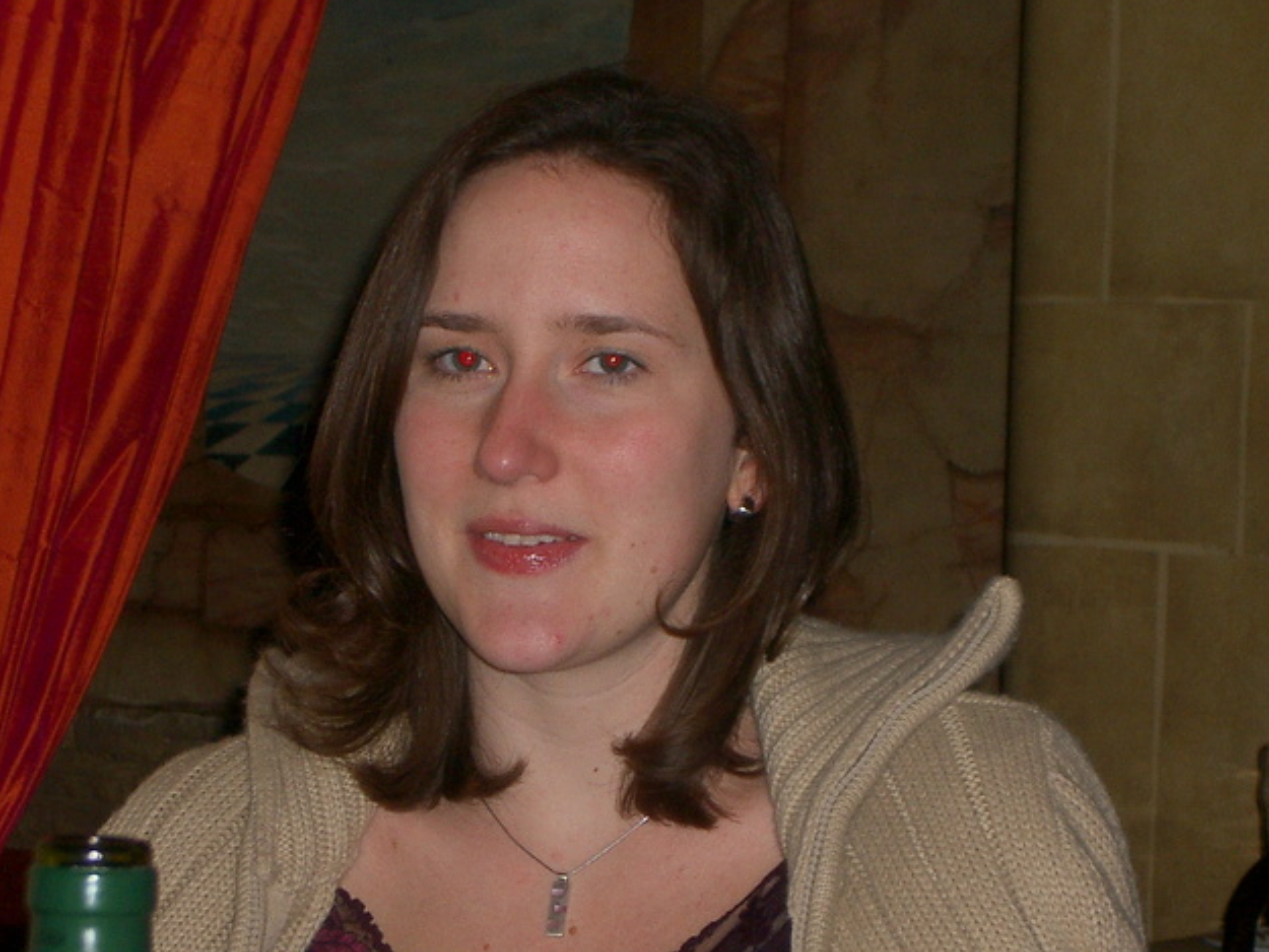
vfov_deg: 11.2
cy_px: 443
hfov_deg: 14.8
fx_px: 4877
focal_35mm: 133
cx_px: 575
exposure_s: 1/40
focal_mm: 17.4
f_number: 4.8
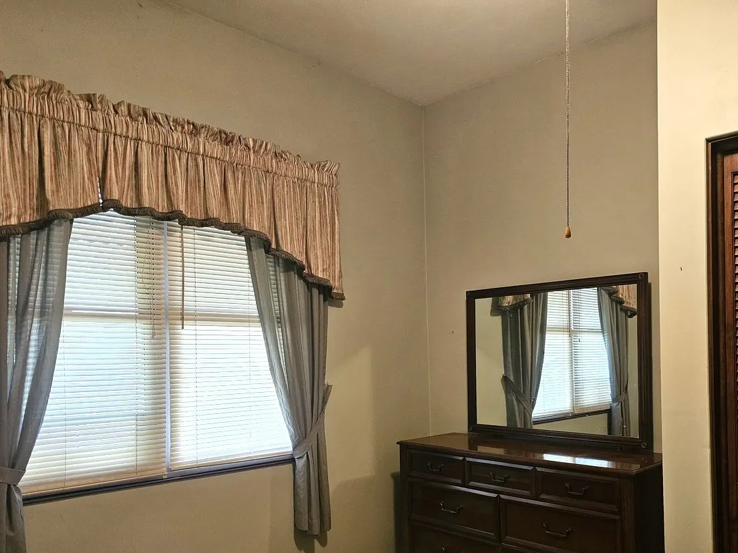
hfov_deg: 59.8
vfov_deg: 46.2
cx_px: 412
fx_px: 640
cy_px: 360
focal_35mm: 30
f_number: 1.7
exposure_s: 1/60
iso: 640
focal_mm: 6.3
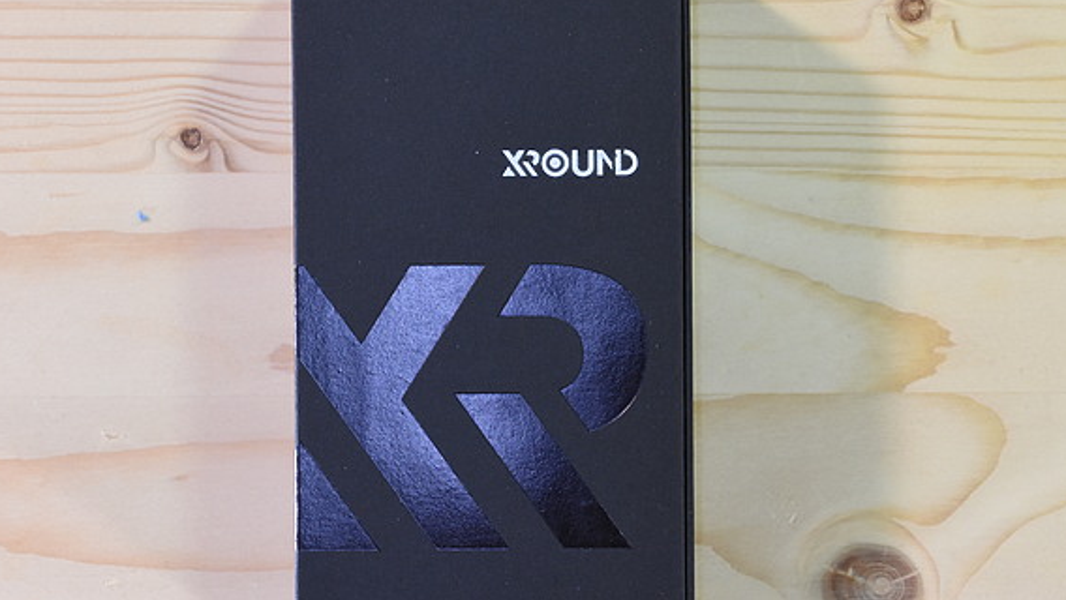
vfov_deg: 7.5
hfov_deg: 13.3
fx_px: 4573
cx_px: 591
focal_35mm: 162
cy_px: 268
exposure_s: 1/100
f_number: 5
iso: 1600
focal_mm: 75
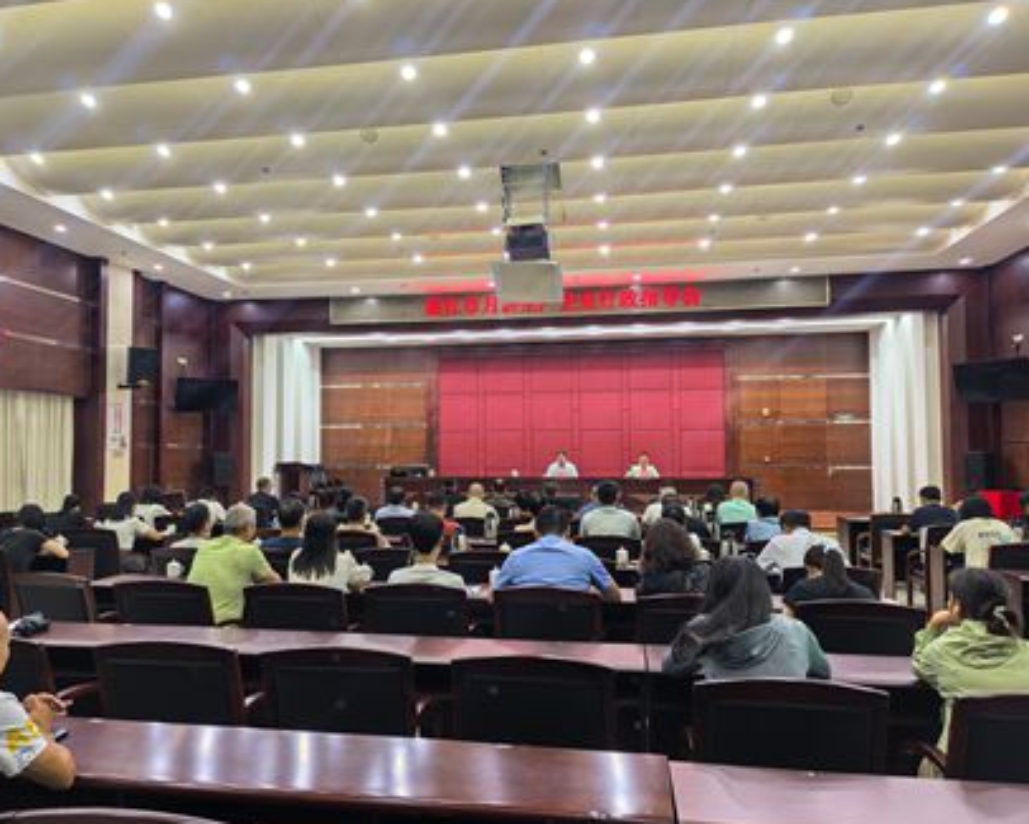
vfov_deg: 54.9
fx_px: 792
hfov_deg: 65.9
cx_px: 464
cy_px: 411
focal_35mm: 26
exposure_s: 1/100
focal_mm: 5.75
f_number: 1.4
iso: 100
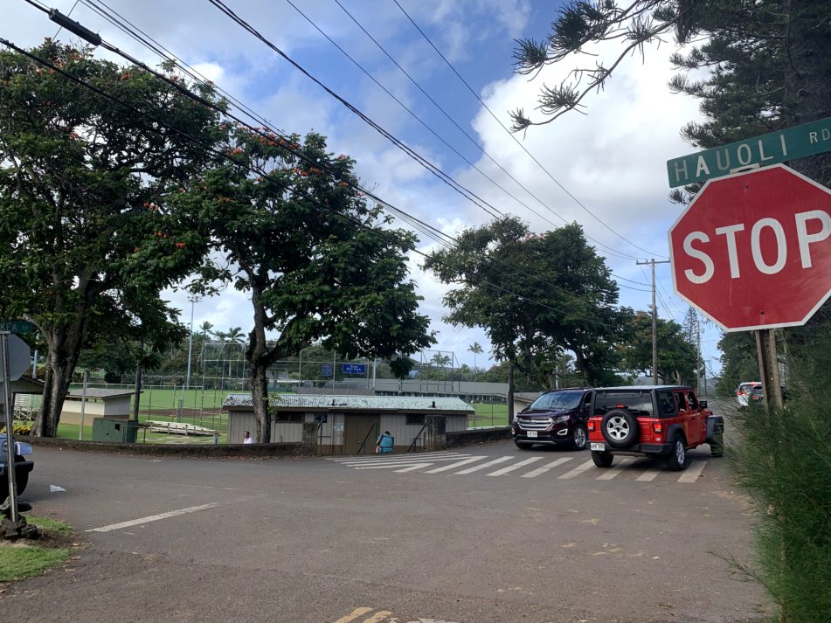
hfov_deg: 63.4
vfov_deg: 49.7
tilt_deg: +7.4
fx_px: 672
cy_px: 301
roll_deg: -1.8
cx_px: 391
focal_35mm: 28
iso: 25
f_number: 1.8
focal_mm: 4.25
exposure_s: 1/1250
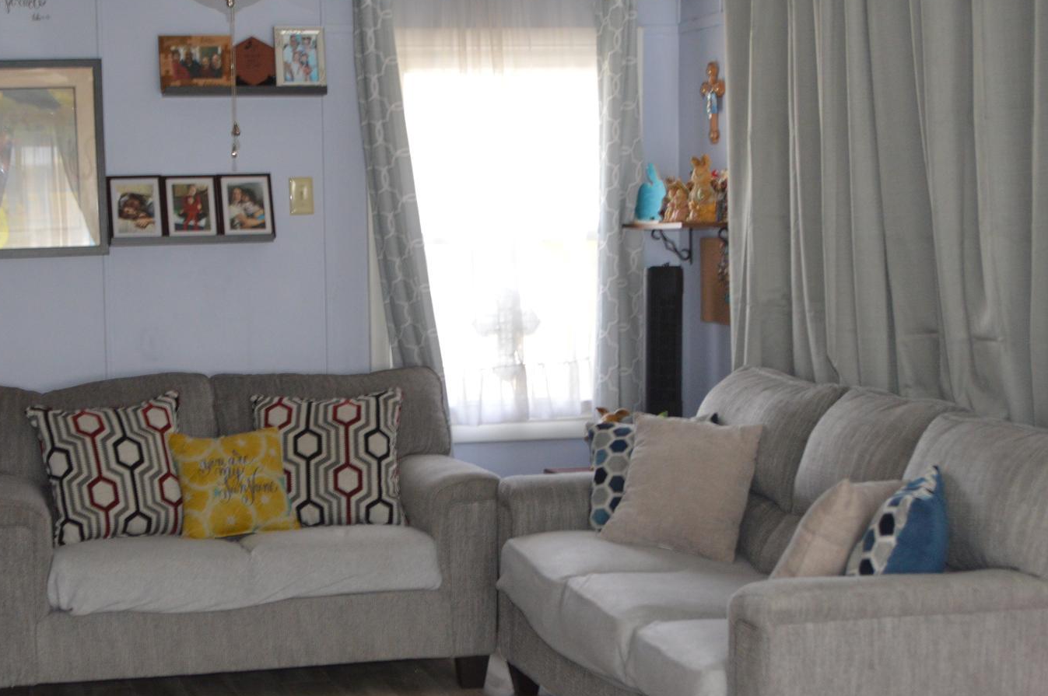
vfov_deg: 18.6
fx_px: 2123
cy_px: 406
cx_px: 377
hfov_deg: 27.6
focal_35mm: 73
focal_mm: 32
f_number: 4.8
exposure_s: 1/60
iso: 800
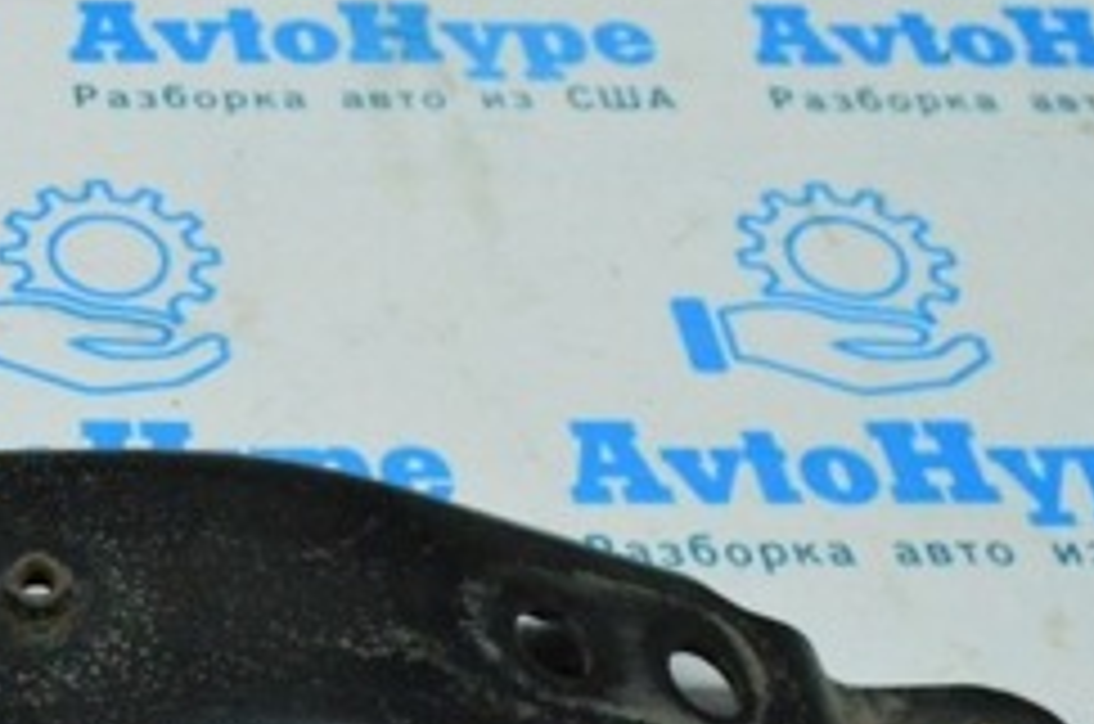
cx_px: -275
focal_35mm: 79
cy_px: 596
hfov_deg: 23.2
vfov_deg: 17.0
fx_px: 2396
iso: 6400
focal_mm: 20
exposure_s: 1/640
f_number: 6.3
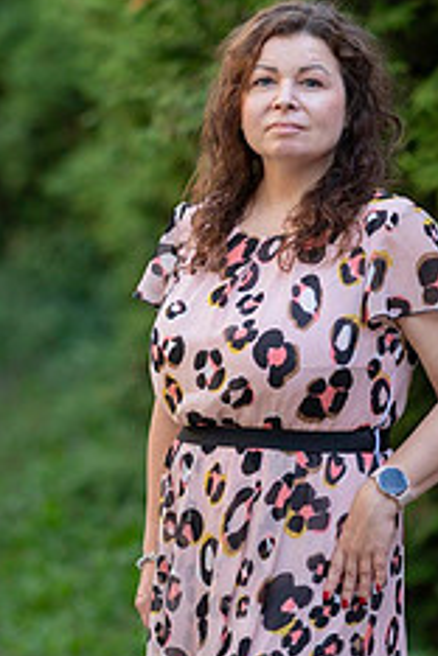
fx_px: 3686
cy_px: 541
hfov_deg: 6.8
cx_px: 236
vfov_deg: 10.2
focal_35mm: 202
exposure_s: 1/160
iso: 64
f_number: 2.2
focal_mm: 105
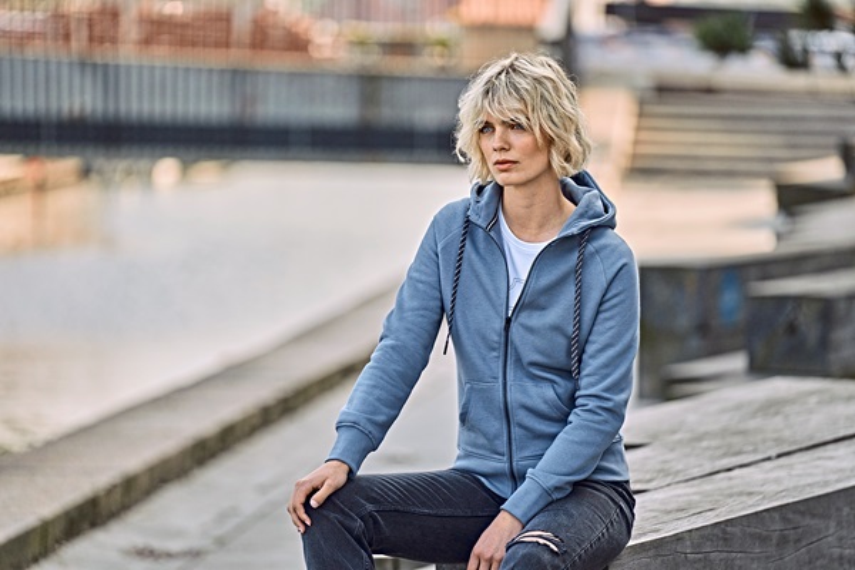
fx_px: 3966
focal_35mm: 167
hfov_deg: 12.3
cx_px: 428
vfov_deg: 8.2
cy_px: 285
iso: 1250
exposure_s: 1/3200
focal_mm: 167
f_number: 2.8
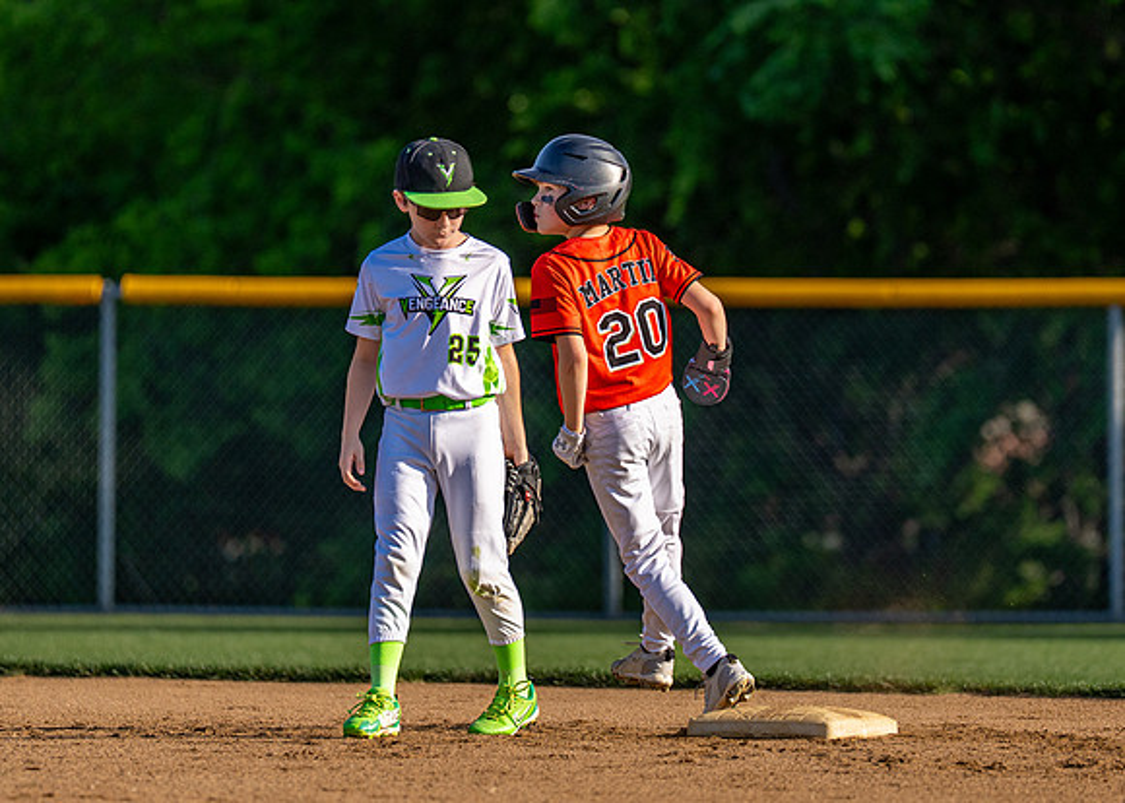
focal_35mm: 383
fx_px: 12248
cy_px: 286
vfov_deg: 3.8
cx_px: 641
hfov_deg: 5.3
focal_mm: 200
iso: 160
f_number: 2.8
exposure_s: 1/3200
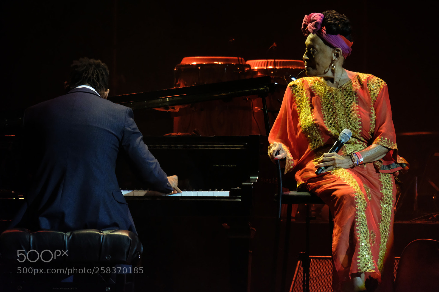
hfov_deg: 6.0
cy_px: 146
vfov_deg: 4.0
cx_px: 220
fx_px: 4206
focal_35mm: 345
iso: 6400
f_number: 6.7
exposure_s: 1/200
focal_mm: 230
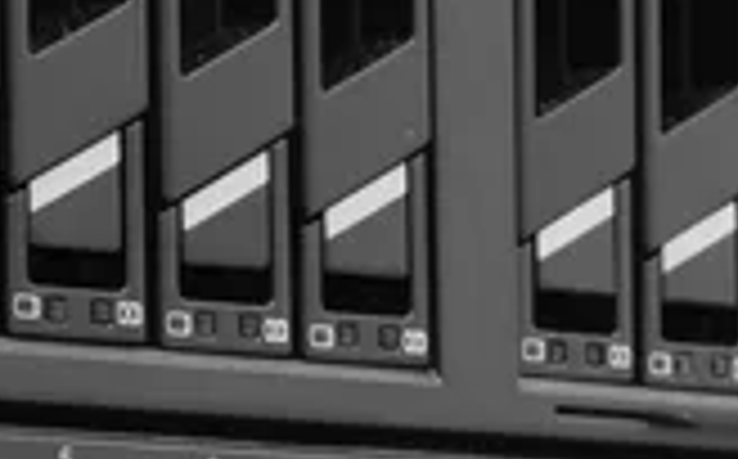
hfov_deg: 7.8
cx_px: 243
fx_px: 5383
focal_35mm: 268
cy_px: 882
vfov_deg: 4.8
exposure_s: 4
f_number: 9
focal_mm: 32
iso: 100
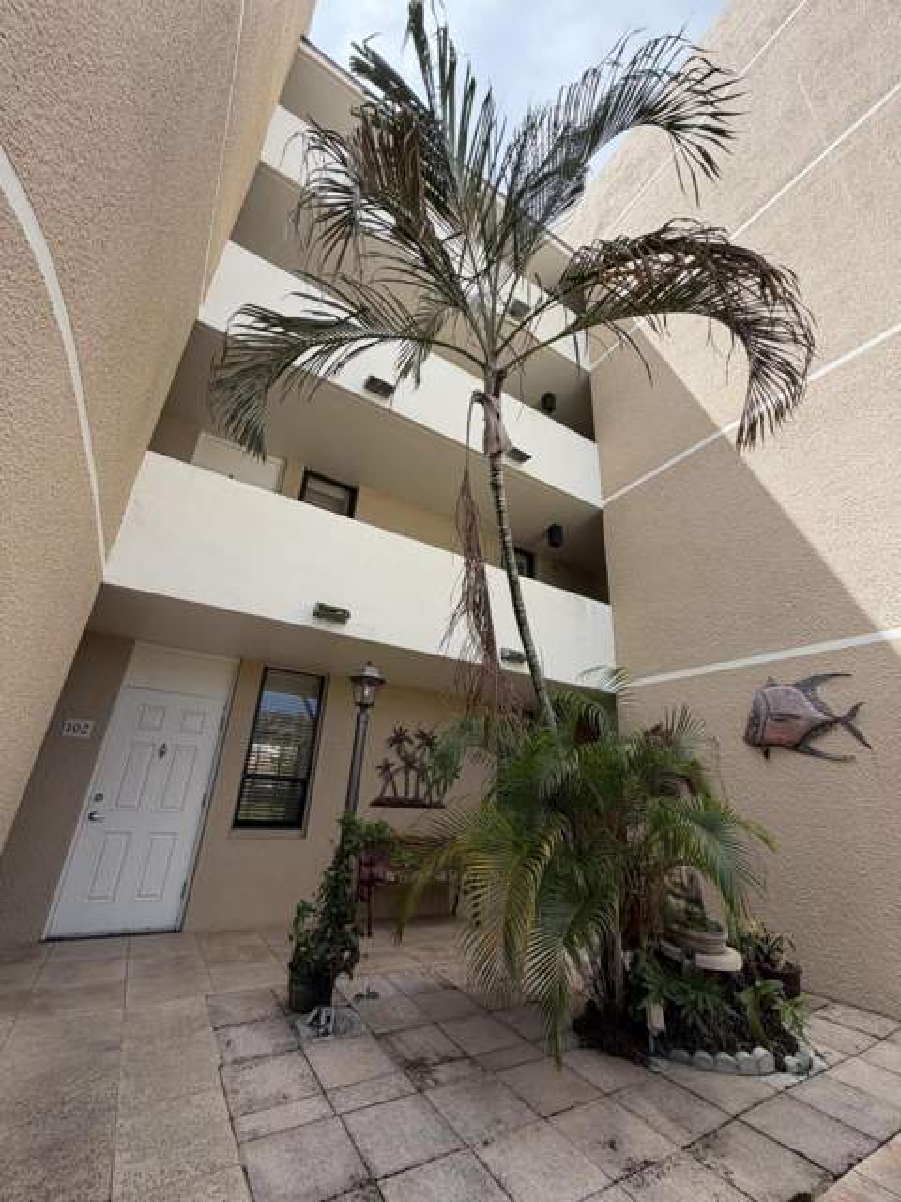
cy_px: 601
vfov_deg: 102.1
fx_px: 486
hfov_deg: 85.7
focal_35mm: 14
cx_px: 450
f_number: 2.2
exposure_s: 1/726
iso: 40
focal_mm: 2.22
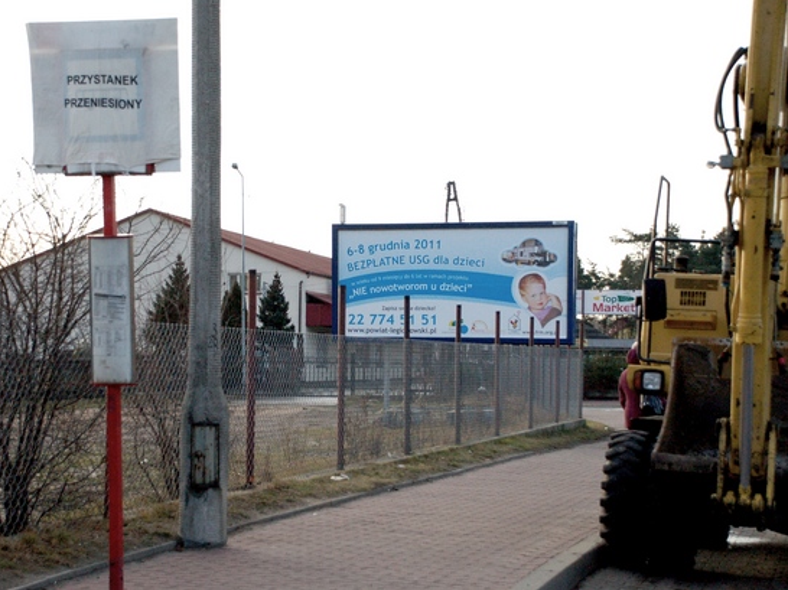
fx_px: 1638
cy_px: 294
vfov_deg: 20.4
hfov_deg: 27.0
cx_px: 346
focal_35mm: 72
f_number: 4.8
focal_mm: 44
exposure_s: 1/1250
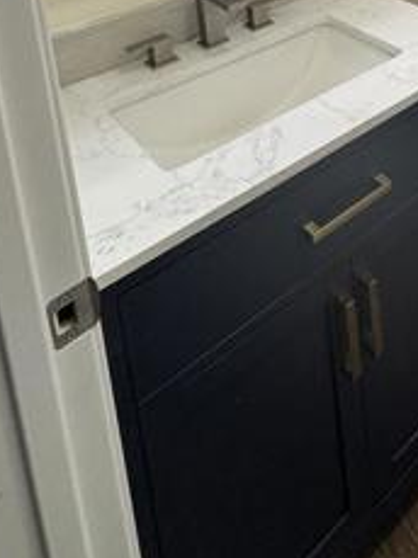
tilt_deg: -9.8
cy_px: -153
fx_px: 629
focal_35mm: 39
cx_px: 508
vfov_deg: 34.9
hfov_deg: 30.8
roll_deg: +1.9
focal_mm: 2.22
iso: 200
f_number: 2.2
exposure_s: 1/120
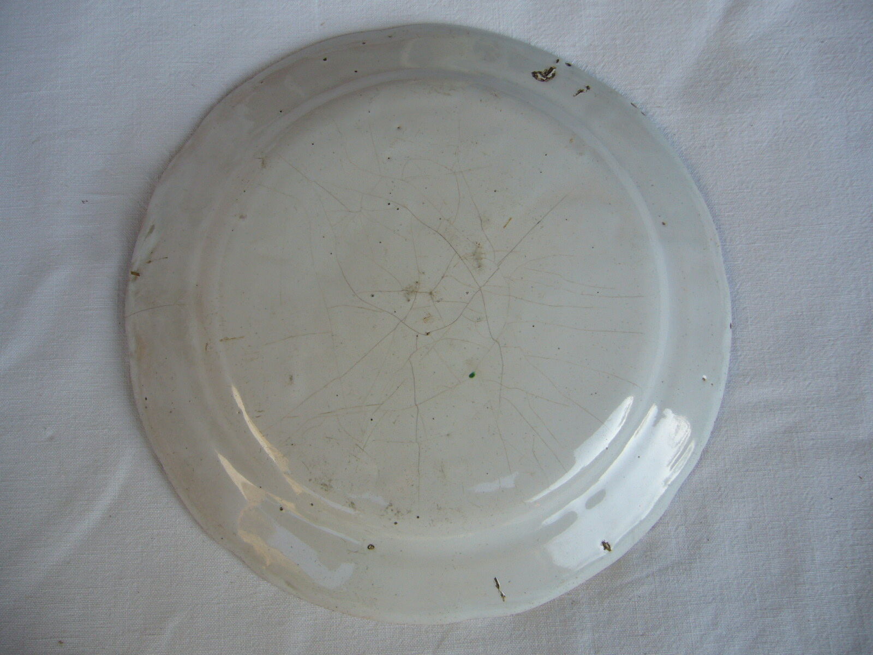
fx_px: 883
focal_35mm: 35
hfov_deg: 52.6
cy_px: 328
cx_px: 436
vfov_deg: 40.7
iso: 80
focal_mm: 5.8
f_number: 2.8
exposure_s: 1/250
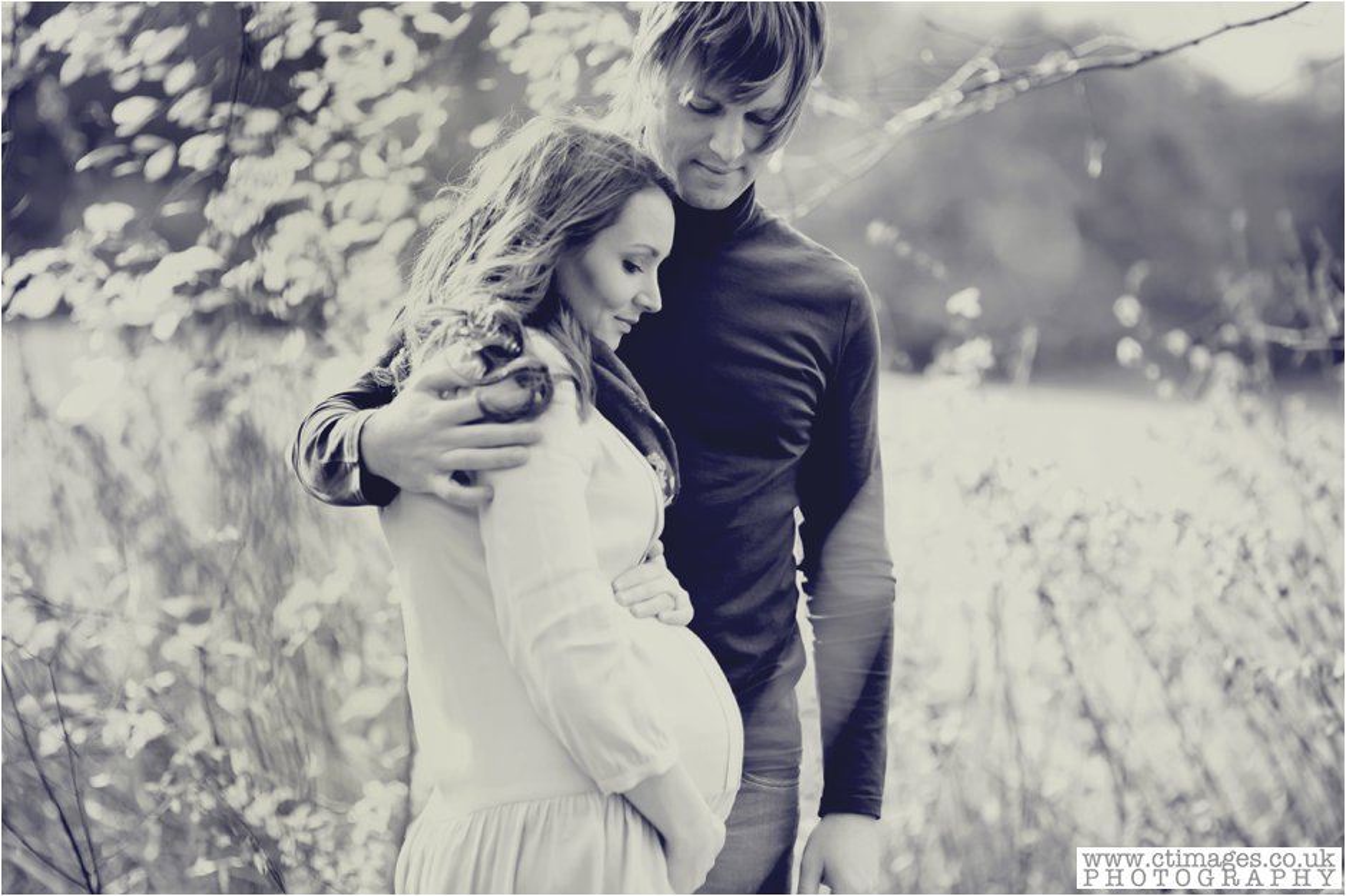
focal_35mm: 85
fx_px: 3177
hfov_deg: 23.9
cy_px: 448
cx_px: 673
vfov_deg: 16.1
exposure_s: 1/1000
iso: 320
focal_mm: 85
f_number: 2
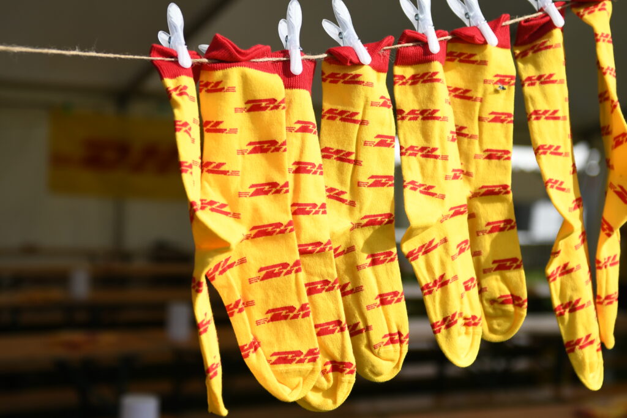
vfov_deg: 18.9
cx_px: 314
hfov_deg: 28.1
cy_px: 209
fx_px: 1254
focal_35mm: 72
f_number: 2.8
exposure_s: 1/5000
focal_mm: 48
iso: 200
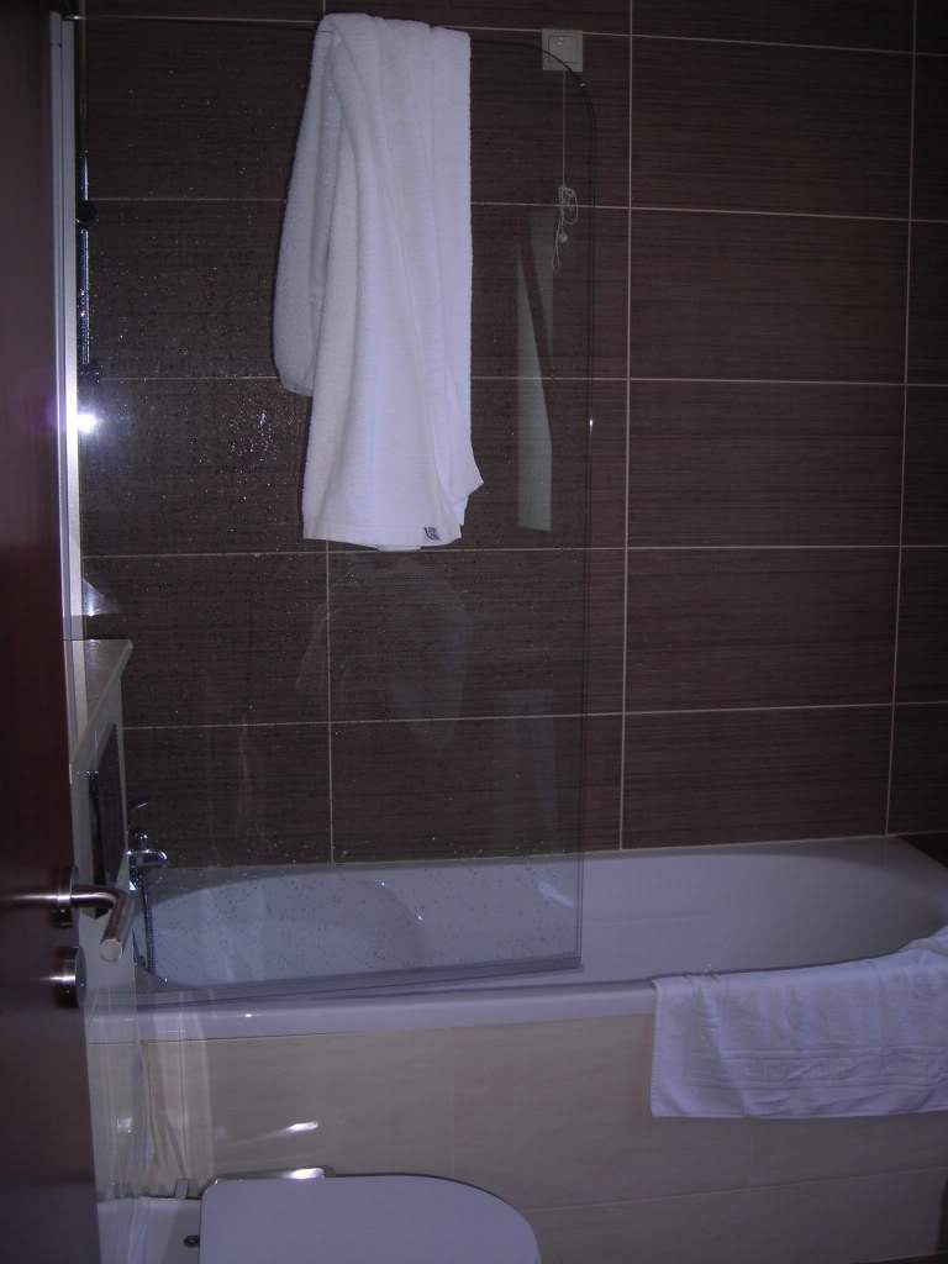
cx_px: 474
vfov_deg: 49.0
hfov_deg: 37.7
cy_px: 632
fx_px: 1388
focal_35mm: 38
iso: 50
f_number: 3.2
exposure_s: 1/60.1
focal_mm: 6.3
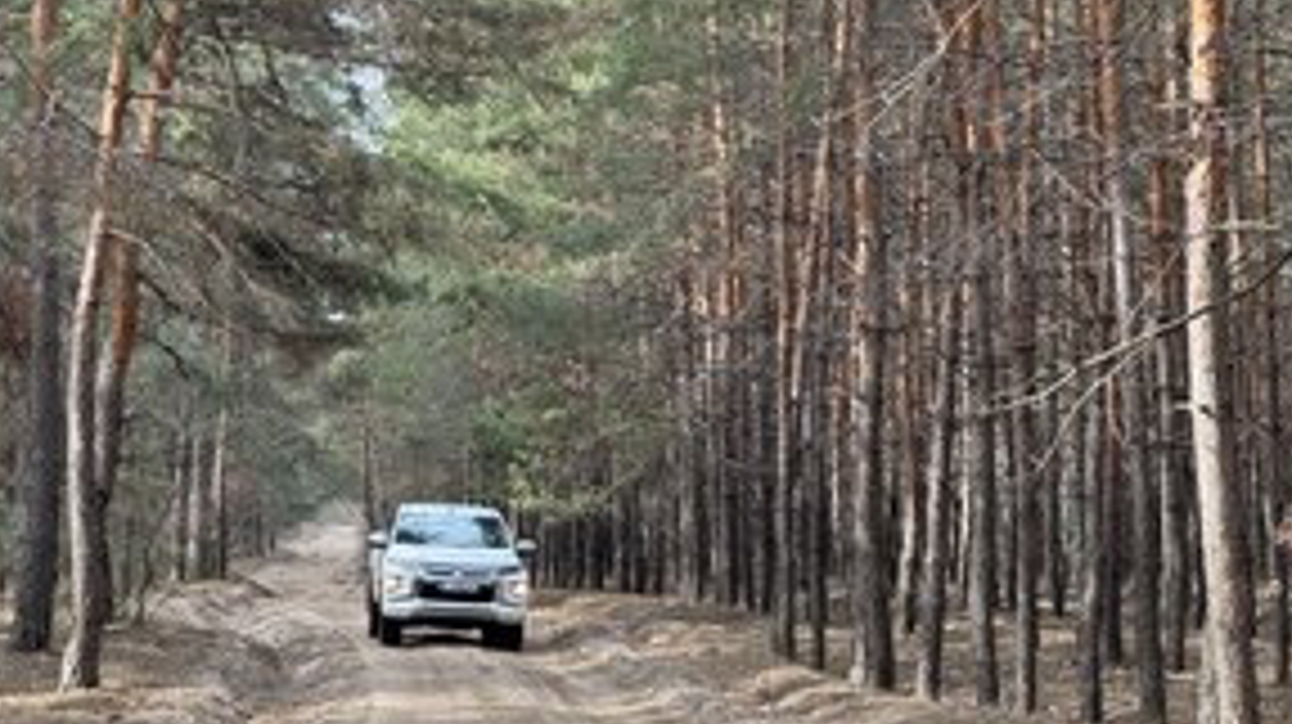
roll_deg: +1.2
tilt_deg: +4.2
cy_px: 333
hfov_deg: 18.3
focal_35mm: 117
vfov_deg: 10.3
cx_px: 437
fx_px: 4006
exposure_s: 1/99
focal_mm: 9
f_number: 2.8
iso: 40
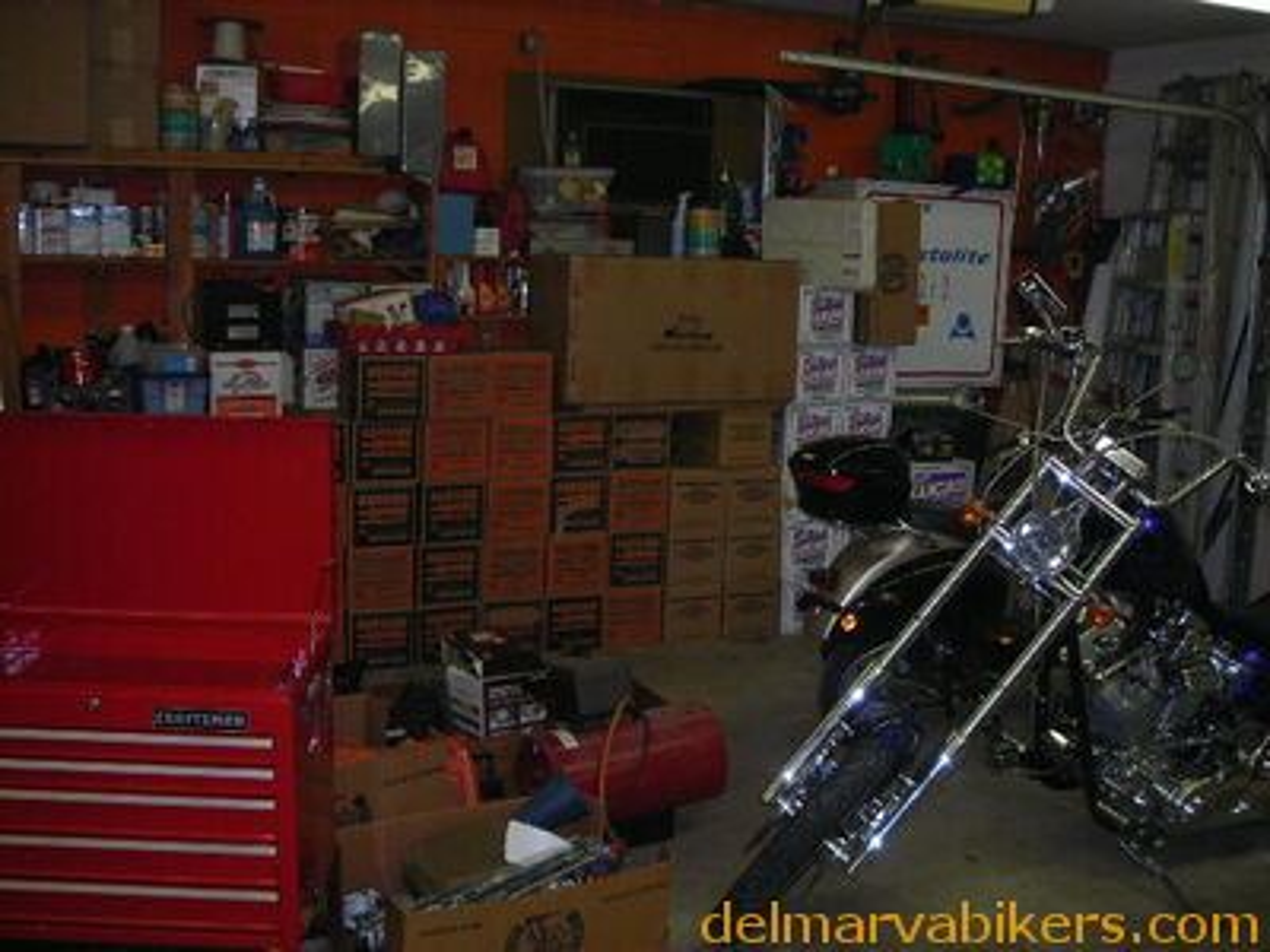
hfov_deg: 49.0
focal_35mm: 38
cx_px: 635
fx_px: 1394
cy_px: 476
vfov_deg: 37.7
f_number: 3.2
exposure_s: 1/60.1
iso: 99
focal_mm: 6.3
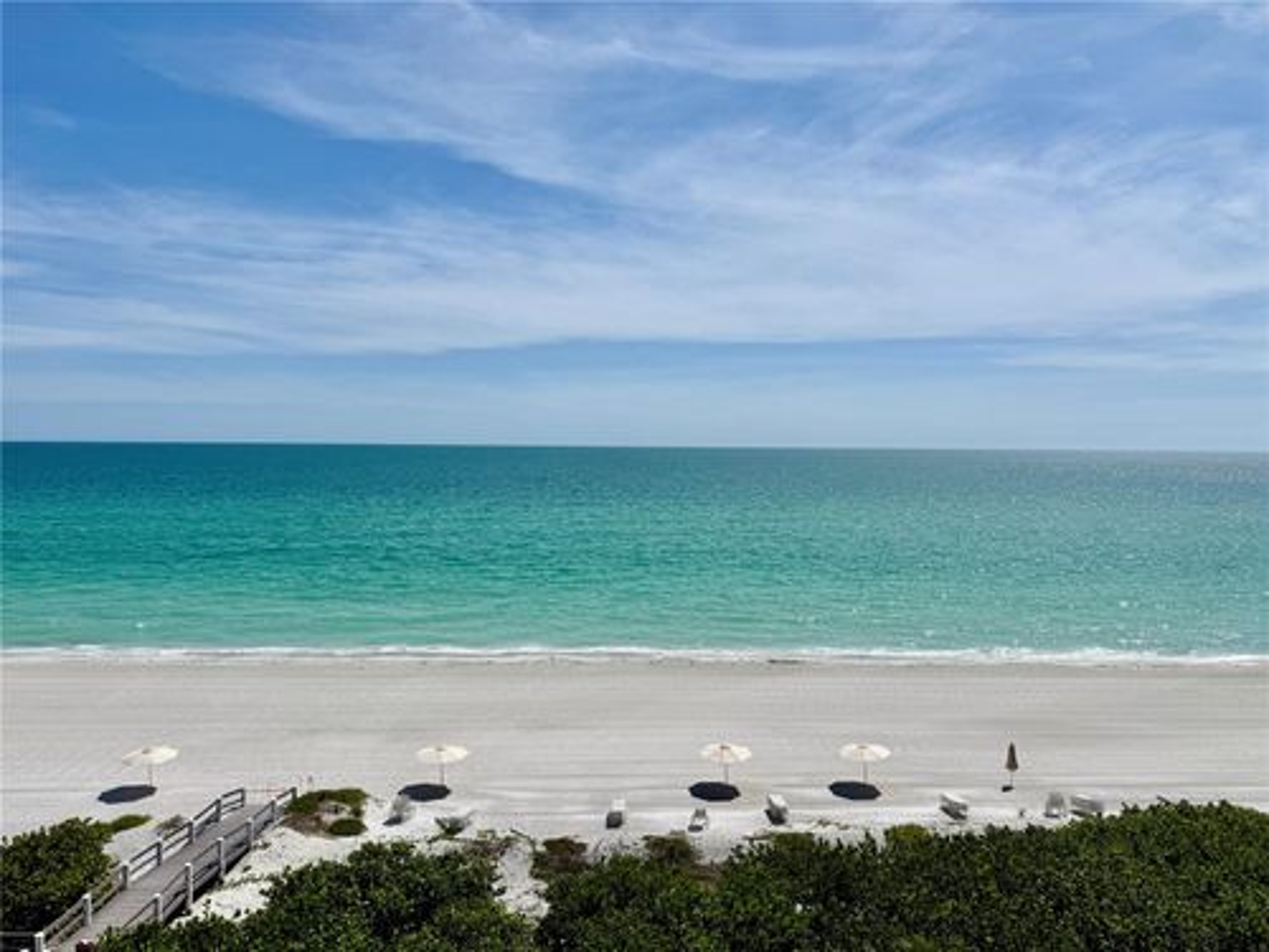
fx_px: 880
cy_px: 476
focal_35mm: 24
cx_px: 634
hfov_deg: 71.6
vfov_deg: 56.8
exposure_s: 1/14286
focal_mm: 6.76
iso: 80
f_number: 1.78
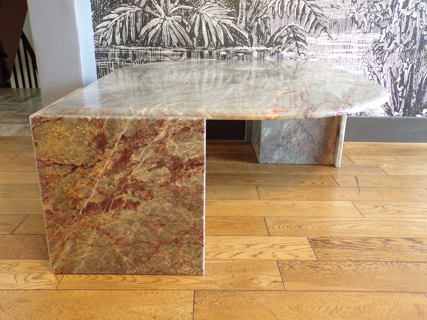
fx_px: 395
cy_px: 160
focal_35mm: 32
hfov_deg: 56.8
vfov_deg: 44.2
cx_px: 214
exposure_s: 1/17
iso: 302
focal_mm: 5.8
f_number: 3.2
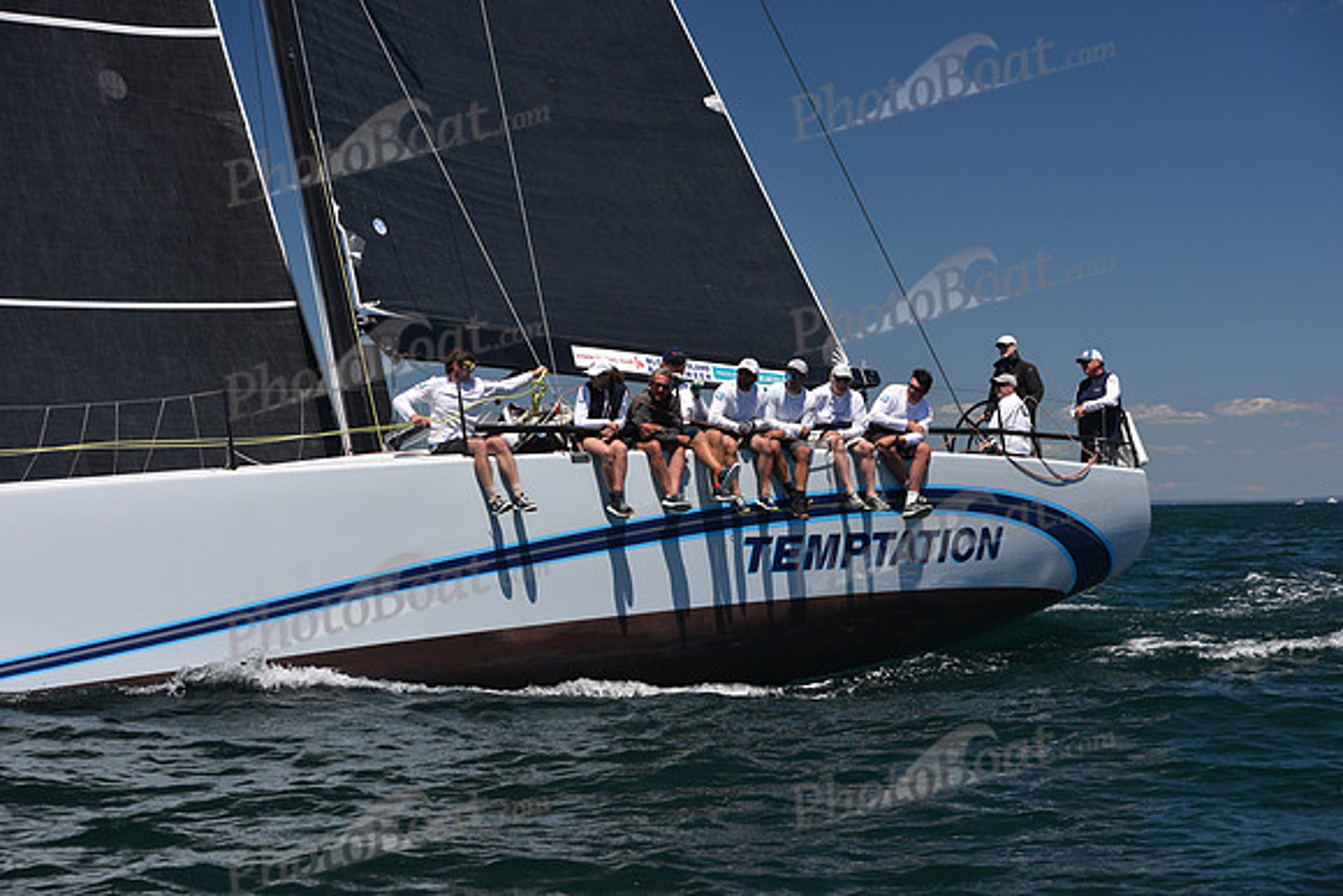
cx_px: 672
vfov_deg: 19.5
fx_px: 2612
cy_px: 448
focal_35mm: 70
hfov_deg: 28.8
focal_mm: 70
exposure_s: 1/800
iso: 250
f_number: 6.3
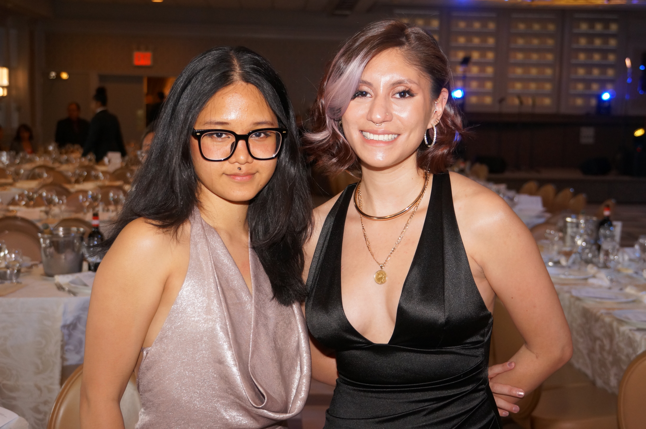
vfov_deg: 25.0
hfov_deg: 36.9
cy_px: 214
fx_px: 968
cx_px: 323
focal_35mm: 54
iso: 800
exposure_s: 1/60
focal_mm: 36
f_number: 4.5
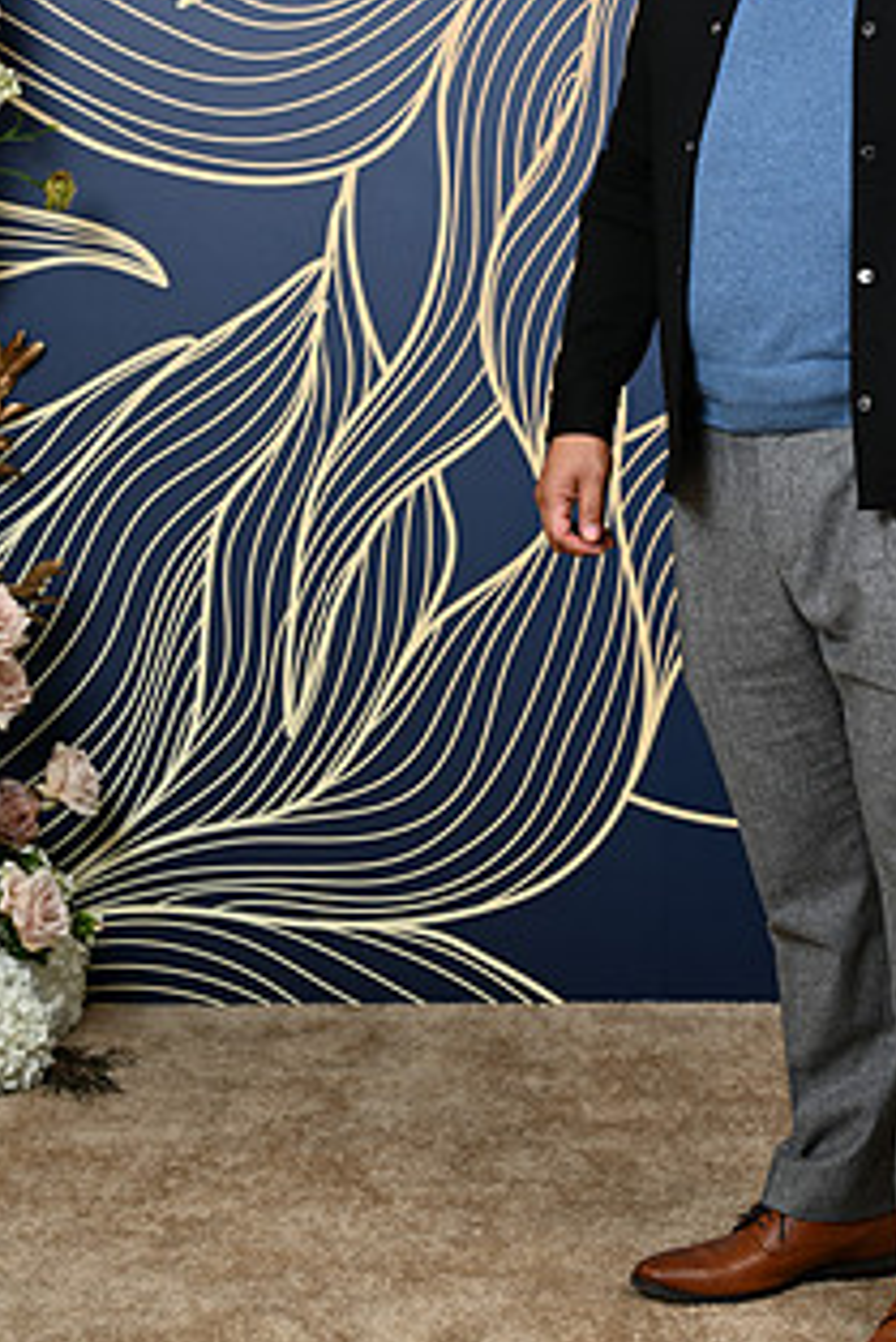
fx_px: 3803
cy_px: 390
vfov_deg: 19.9
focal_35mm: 102
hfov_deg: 13.4
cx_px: 744
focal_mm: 55
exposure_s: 1/125
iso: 125
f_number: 5.6
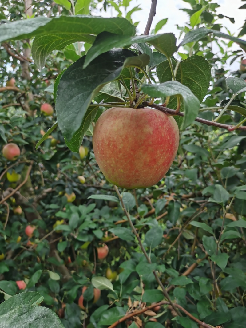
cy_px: 164
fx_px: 256
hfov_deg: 51.3
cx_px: 123
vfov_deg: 65.3
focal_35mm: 27
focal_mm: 5.58
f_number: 1.8
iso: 64
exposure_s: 1/99.9
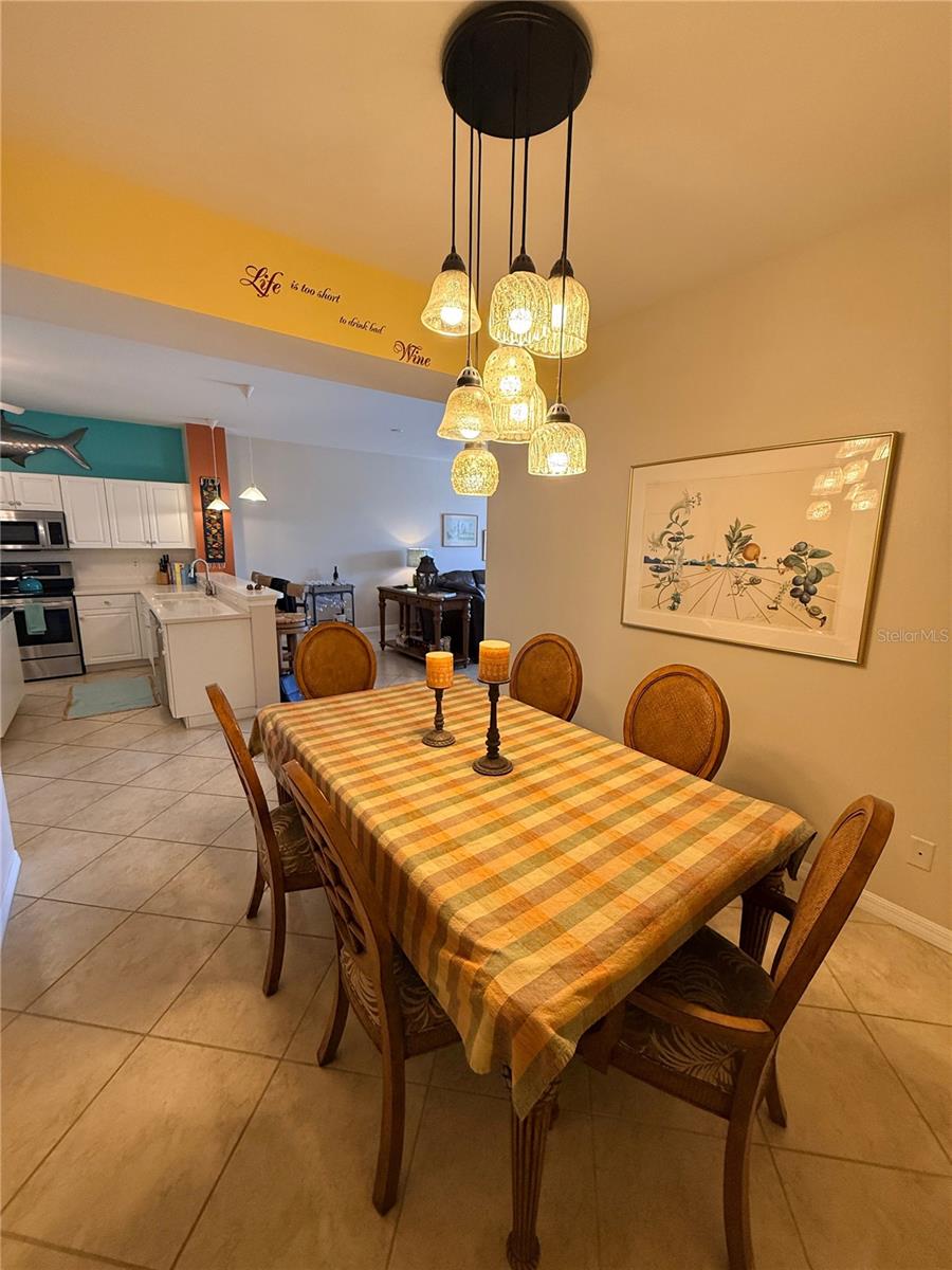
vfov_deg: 102.1
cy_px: 635
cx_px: 476
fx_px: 513
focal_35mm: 14
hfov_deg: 85.7
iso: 200
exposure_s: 1/120
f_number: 2.2
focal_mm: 2.22
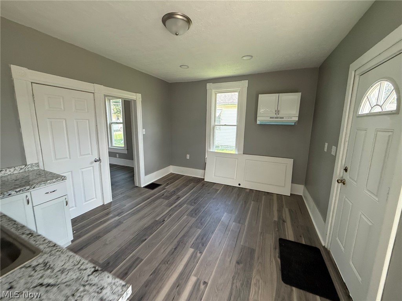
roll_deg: -0.9
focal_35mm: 14
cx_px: 201
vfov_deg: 85.7
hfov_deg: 102.1
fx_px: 163
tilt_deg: -8.7
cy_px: 150
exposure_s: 1/120
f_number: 2.2
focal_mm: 2.22
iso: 125
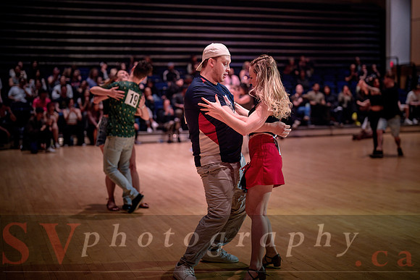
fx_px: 653
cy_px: 123
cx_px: 235
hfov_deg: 35.6
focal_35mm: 56
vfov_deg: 24.2
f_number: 1.4
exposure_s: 1/250
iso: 1250
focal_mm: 50
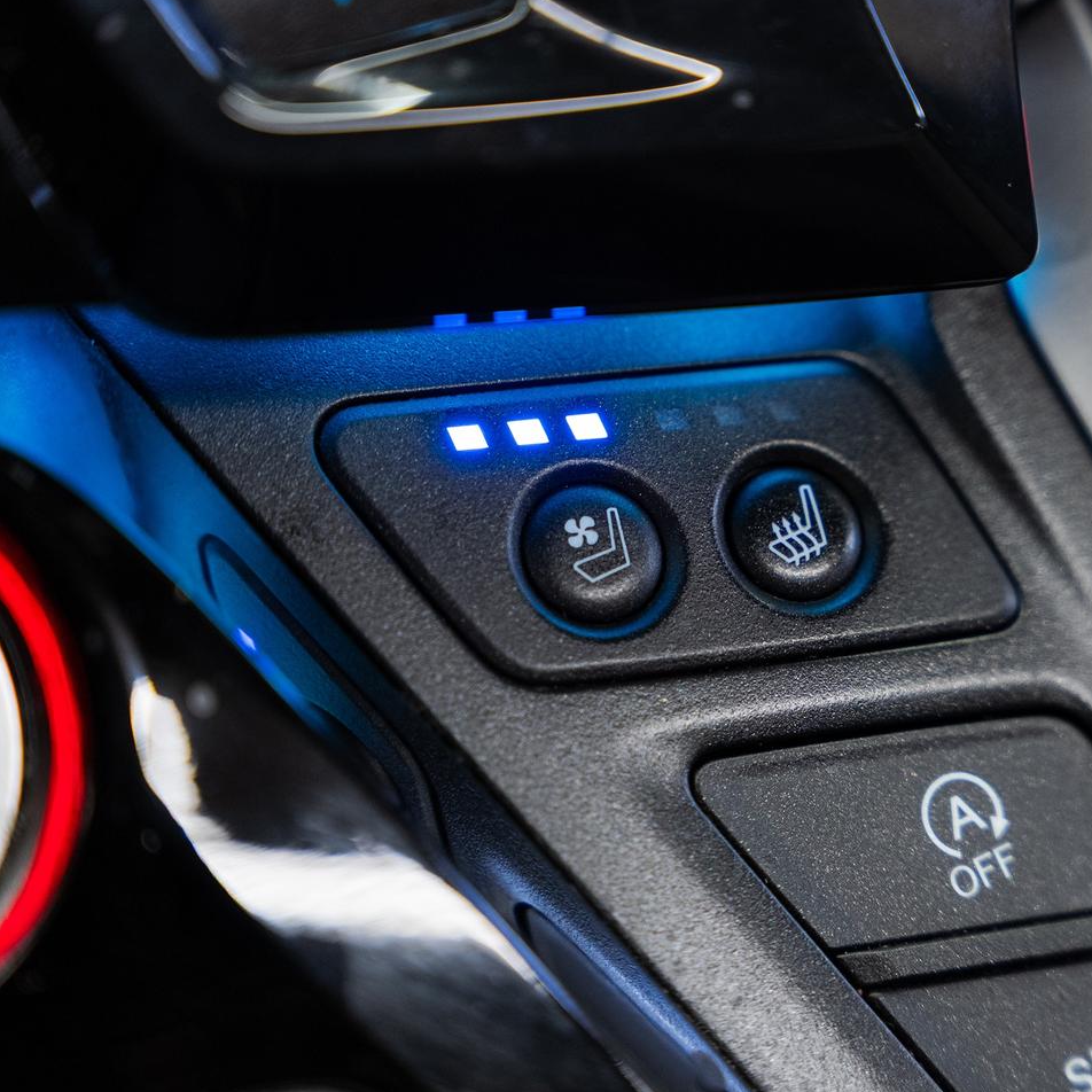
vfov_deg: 19.3
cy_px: 545
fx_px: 3212
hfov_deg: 19.3
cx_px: 604
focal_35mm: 90
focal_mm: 70
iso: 400
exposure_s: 1/40
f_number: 4
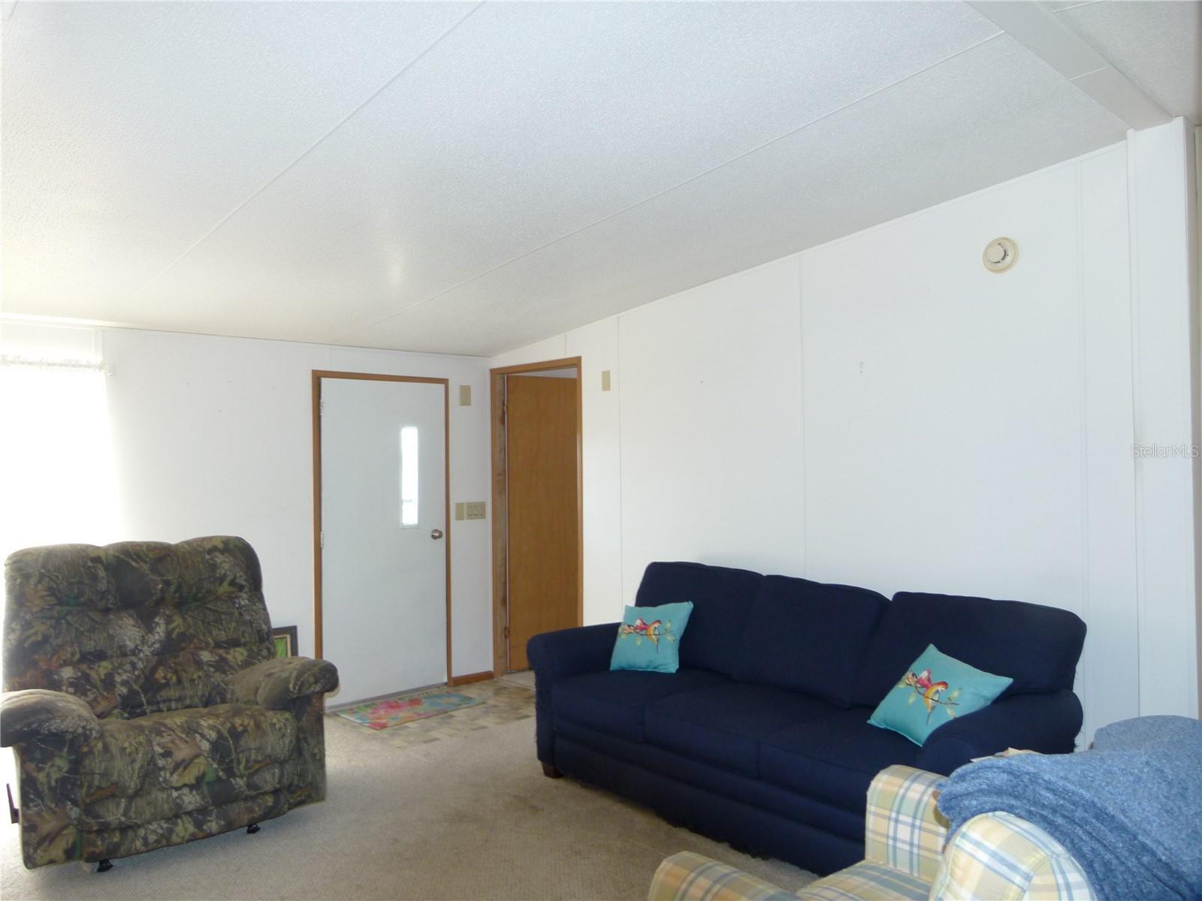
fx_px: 868
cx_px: 601
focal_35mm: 25
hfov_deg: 69.4
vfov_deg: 54.9
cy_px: 450
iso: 100
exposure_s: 1/25
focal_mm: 4.5
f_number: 2.8
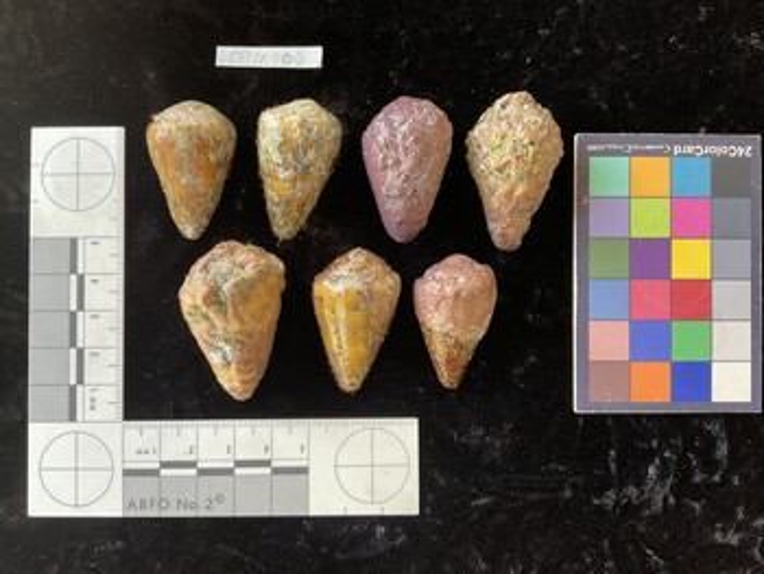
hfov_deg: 61.6
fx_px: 640
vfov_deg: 48.3
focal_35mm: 29
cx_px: 382
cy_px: 287
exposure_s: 1/60
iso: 80
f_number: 1.8
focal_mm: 3
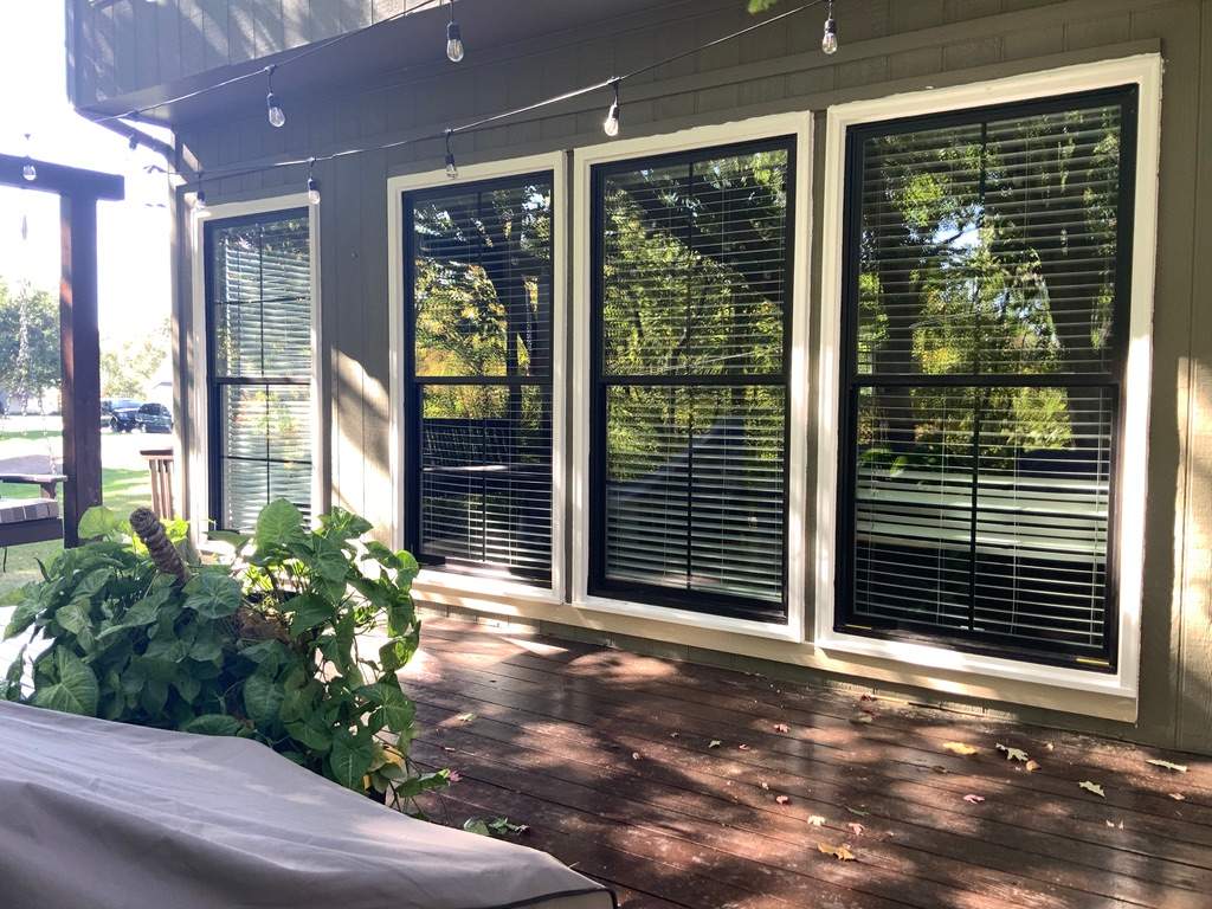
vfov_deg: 48.2
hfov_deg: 61.7
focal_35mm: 29
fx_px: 1015
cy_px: 454
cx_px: 606
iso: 40
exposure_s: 1/122
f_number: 1.8
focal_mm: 3
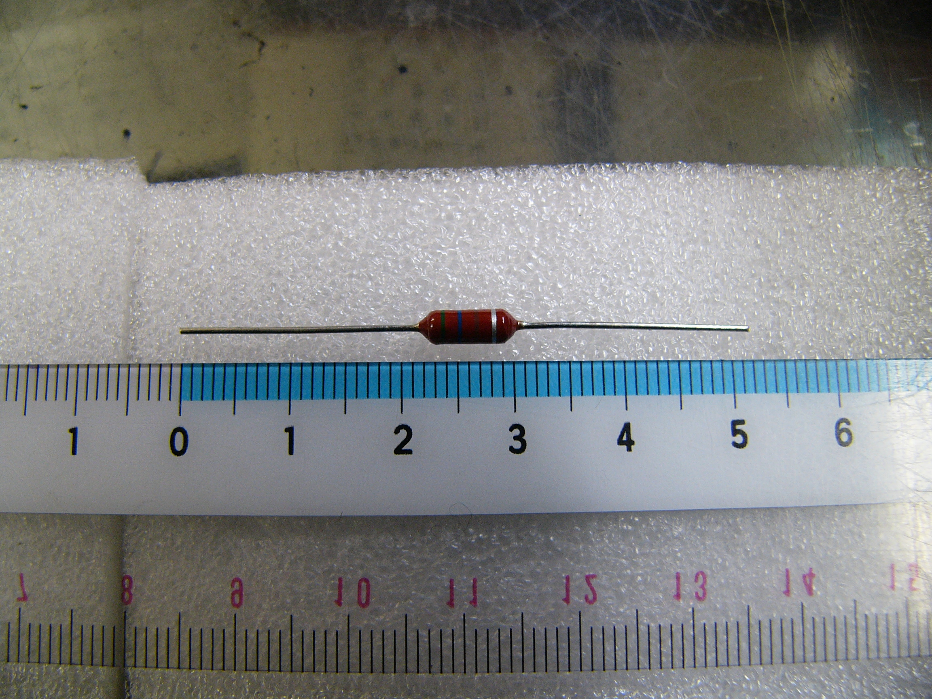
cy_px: 350
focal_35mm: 36
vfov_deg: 39.7
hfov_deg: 51.4
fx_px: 969
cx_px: 466
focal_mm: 6
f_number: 2.8
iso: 100
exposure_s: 1/30
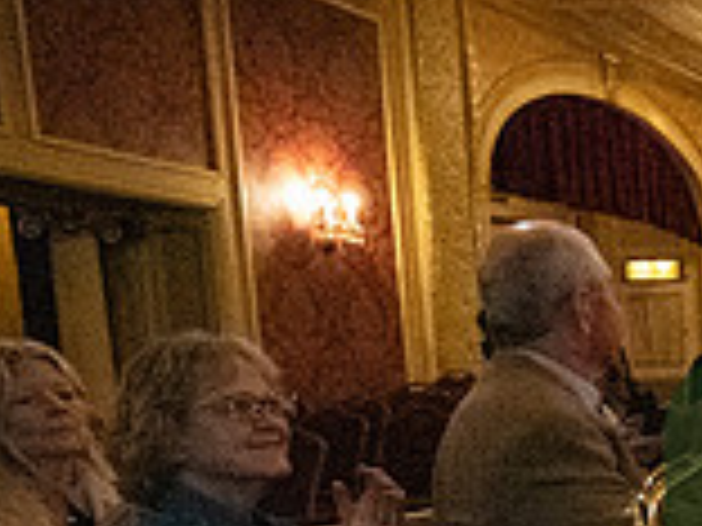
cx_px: 1004
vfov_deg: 23.4
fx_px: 1196
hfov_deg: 25.8
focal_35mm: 59
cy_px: 569
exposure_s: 1/400
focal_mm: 16.5
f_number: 4
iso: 40637
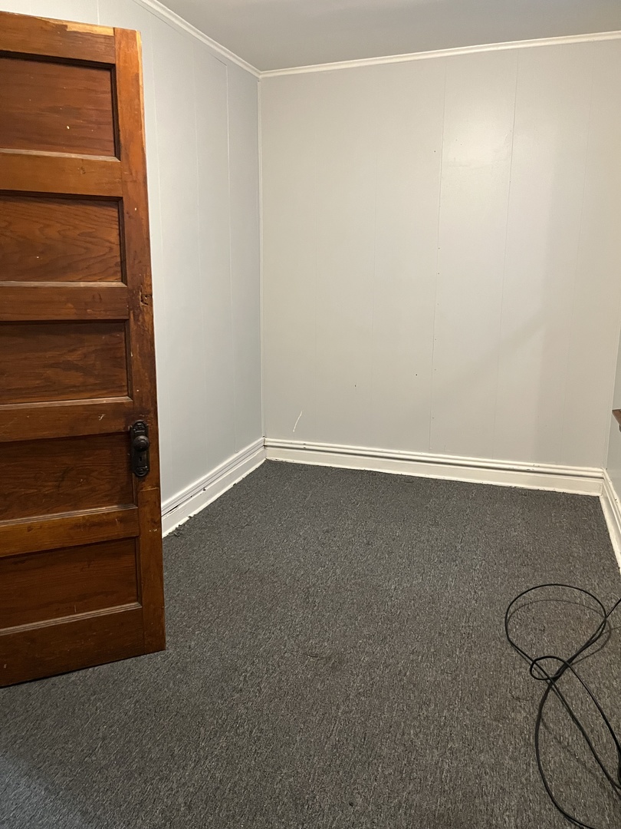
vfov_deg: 67.3
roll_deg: +0.1
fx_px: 622
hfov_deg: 53.1
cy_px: 414
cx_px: 310
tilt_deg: -13.9
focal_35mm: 26
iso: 500
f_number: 1.6
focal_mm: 5.1
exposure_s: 1/60
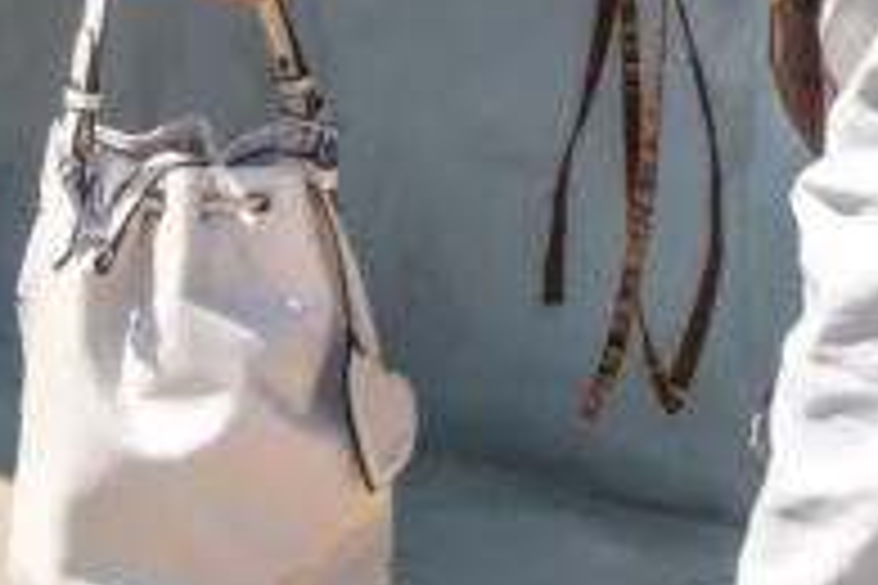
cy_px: -306
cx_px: 248
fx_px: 2878
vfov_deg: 11.1
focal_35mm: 118
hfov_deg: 17.3
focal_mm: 22
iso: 100
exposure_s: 1/800
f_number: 4
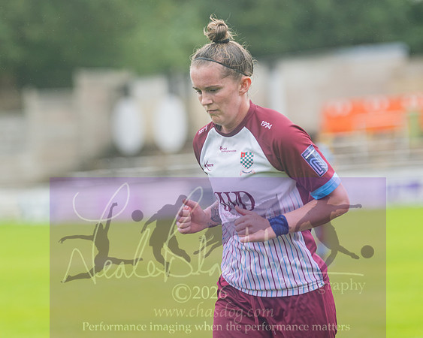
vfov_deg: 4.4
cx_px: 193
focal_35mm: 355
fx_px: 4442
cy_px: 169
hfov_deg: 5.5
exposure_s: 1/1600
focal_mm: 210
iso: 450
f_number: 2.8
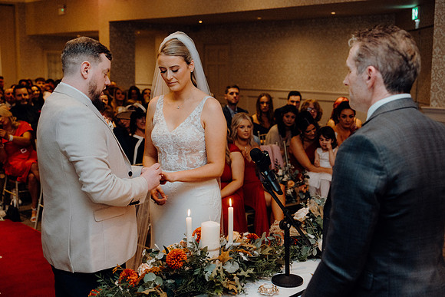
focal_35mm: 47
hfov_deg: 41.9
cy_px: 148
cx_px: 222
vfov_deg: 28.7
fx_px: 581
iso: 2500
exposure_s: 1/200
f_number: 3.5
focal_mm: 47
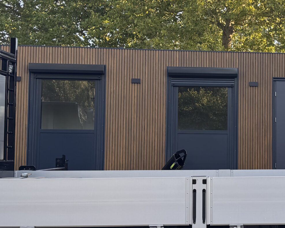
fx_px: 515
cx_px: 264
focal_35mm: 61
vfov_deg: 25.0
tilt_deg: +4.4
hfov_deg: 29.5
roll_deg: +0.9
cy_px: 127
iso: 80
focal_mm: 6.76
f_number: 1.78
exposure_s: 1/397
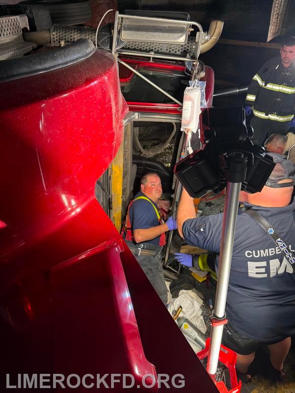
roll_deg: +2.6
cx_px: 148
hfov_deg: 56.8
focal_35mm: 24
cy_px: 196
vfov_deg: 71.6
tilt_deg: -31.8
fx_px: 273
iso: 160
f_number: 1.78
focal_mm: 6.76
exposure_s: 1/42
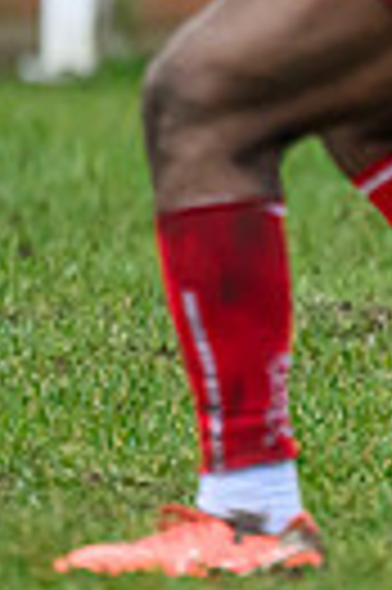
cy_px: -48
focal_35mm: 3099
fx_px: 50747
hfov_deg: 0.4
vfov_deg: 0.7
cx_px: 1100
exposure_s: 1/1250
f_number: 4
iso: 3200
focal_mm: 560
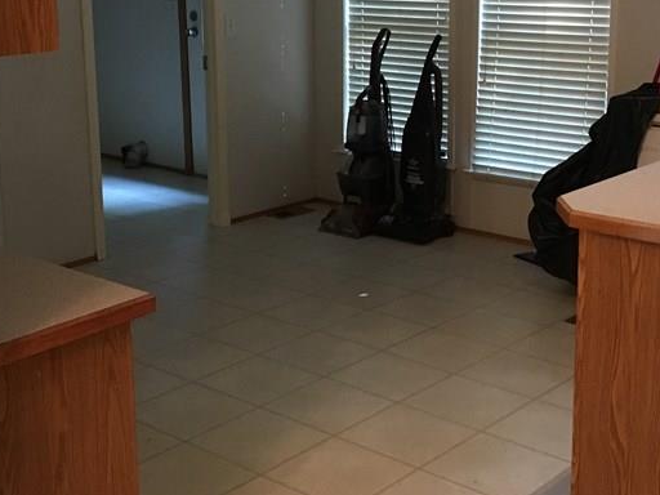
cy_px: 174
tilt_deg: -13.1
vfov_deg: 25.1
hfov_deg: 33.2
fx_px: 1106
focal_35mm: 58
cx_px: 352
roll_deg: +0.3
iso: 200
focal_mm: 4.15
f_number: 2.2
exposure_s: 1/30
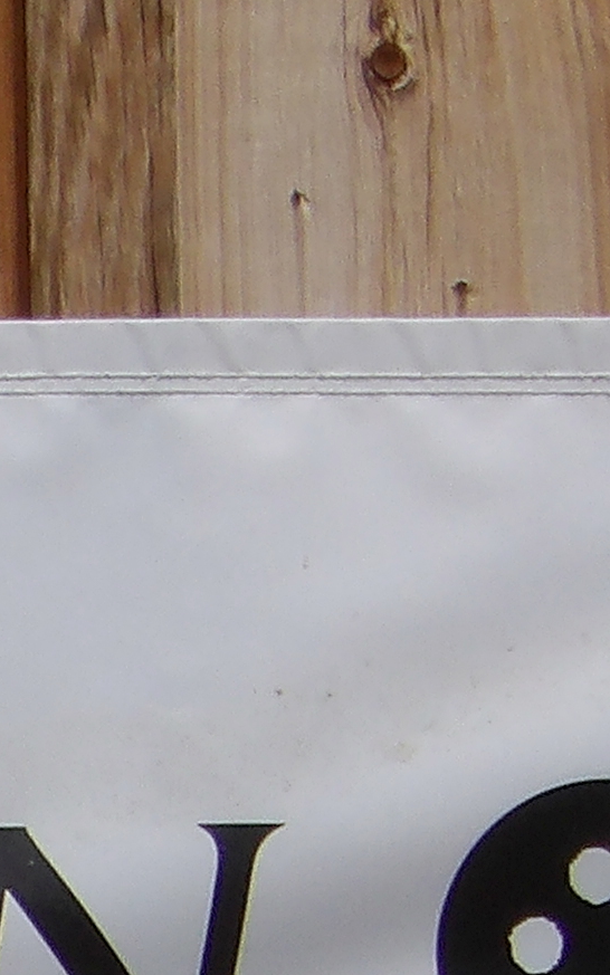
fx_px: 8534
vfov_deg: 6.4
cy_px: 1516
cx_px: -695
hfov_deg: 4.0
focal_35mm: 321
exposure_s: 1/632
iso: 100
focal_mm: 9.2
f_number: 5.3
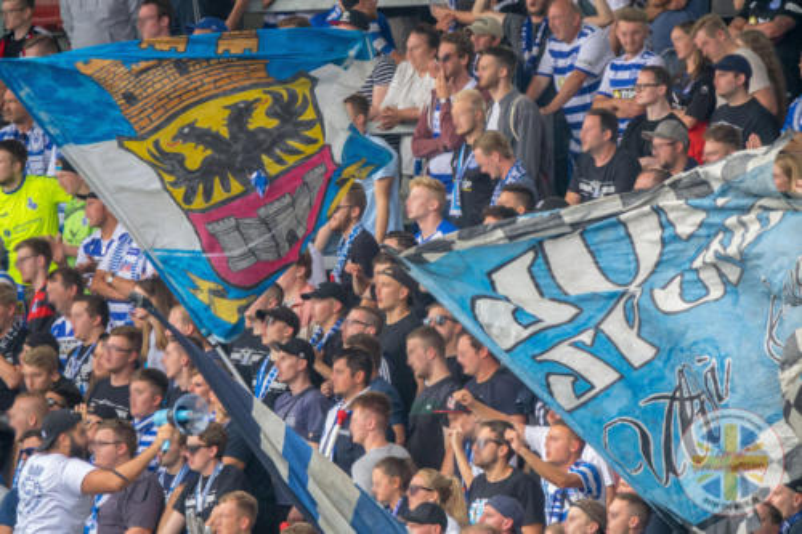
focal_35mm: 600
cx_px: 401
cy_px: 267
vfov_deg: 2.3
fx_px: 13362
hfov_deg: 3.4
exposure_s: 1/1000
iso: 800
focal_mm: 220
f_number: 4
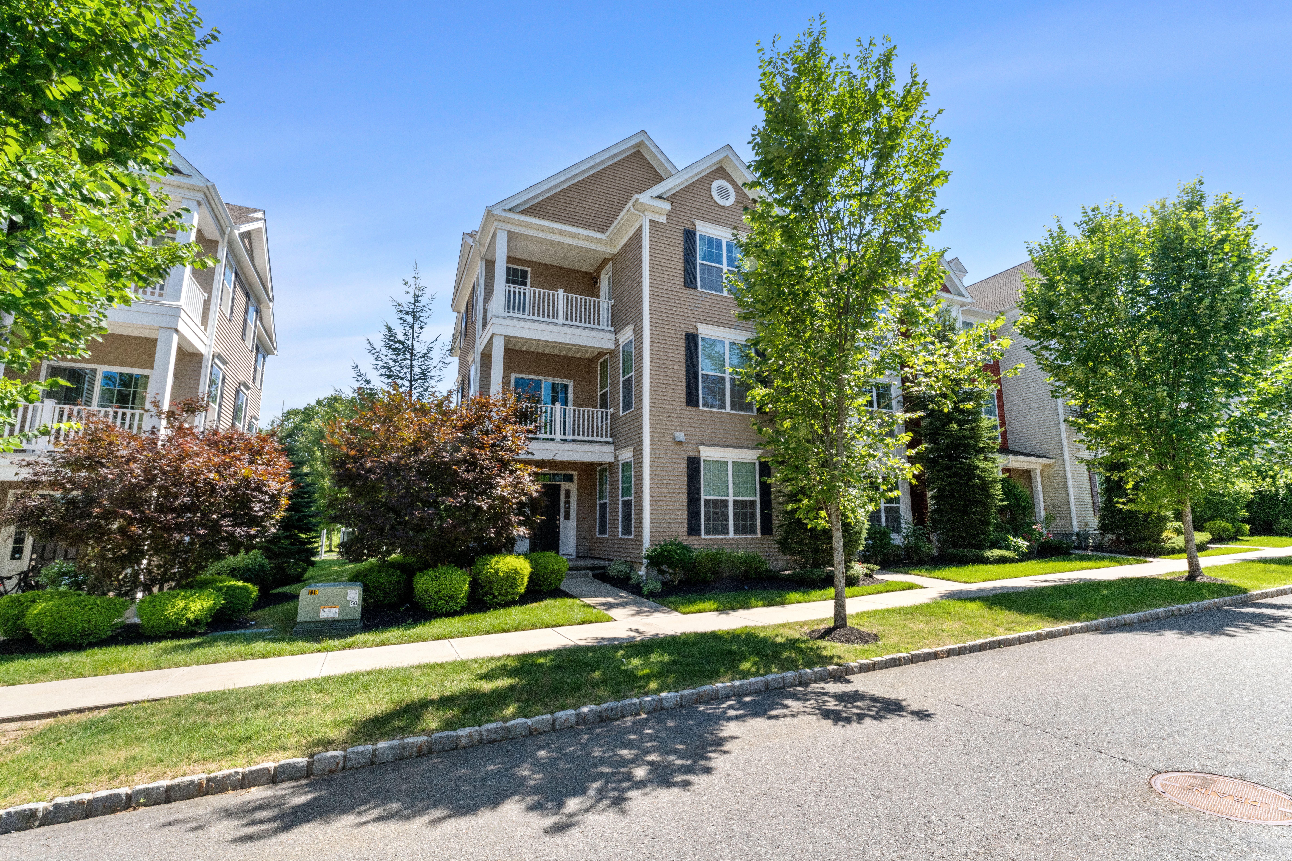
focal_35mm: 16
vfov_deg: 73.4
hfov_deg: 96.4
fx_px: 578
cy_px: 430
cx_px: 646
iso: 1250
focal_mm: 16.1
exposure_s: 1/640
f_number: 14
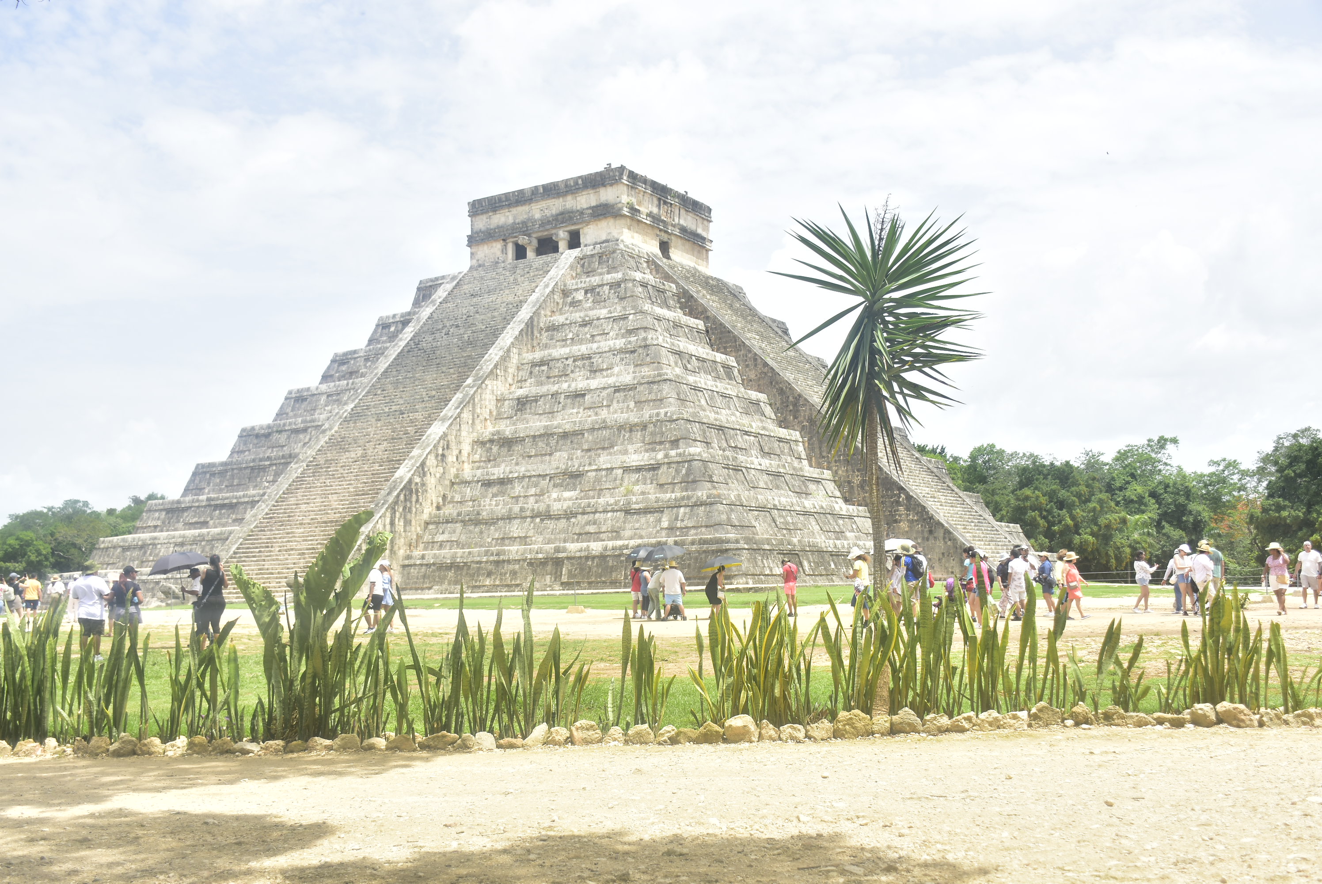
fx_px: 1268
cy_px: 442
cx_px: 661
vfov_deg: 38.4
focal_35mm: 34
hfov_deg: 55.1
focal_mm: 23
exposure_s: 1/400
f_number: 5
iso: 100
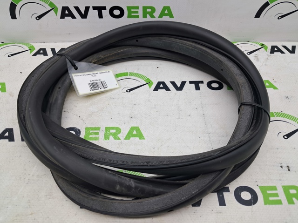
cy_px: 112
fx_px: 232
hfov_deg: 65.4
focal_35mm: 27
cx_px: 149
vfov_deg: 51.3
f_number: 1.8
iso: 50
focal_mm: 4
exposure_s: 1/50
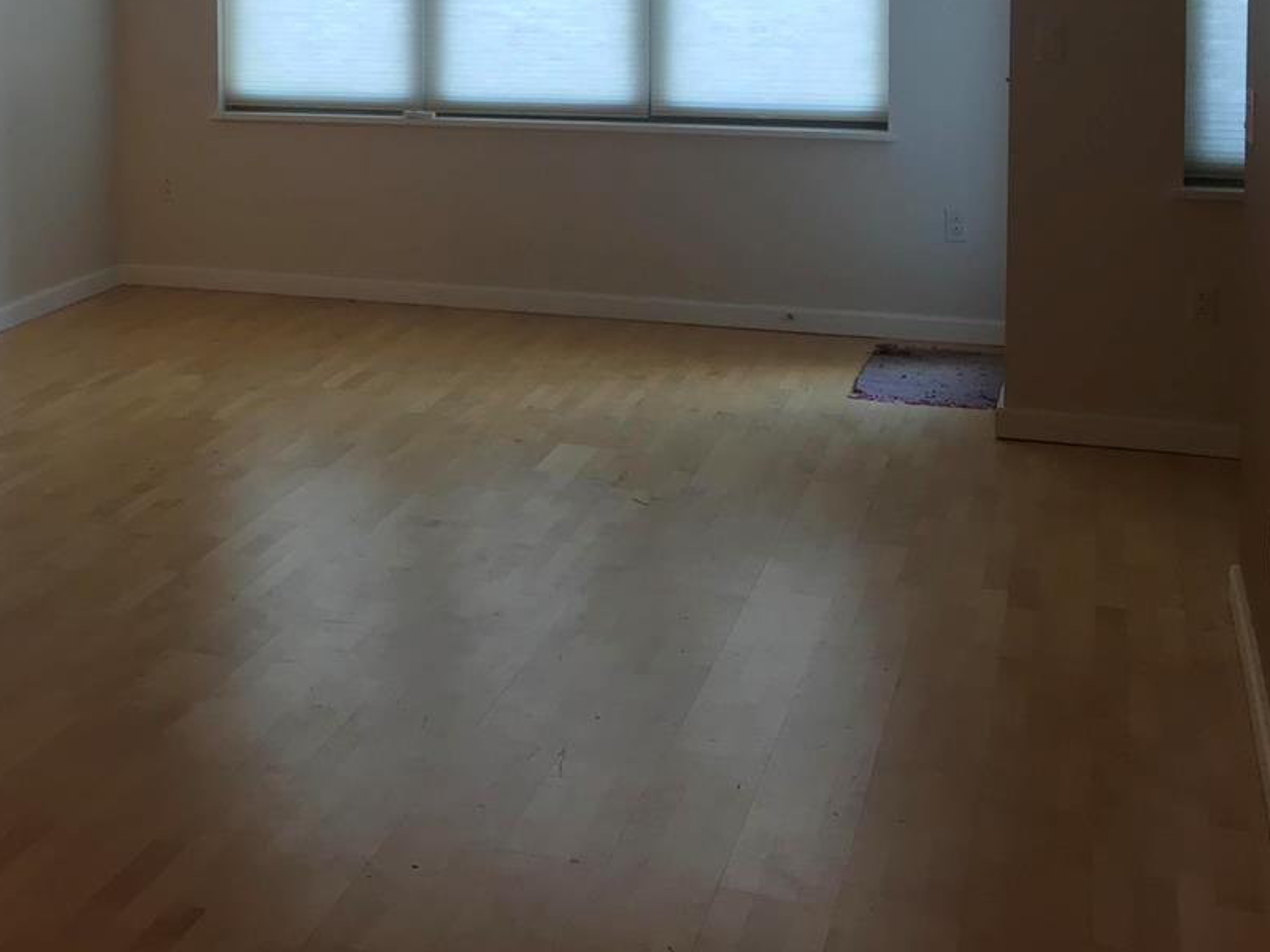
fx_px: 2055
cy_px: 78
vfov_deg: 25.2
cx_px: 168
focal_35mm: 56
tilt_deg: -3.3
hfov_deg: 32.9
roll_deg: -1.2
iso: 32
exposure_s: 1/60
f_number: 1.8
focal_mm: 3.99
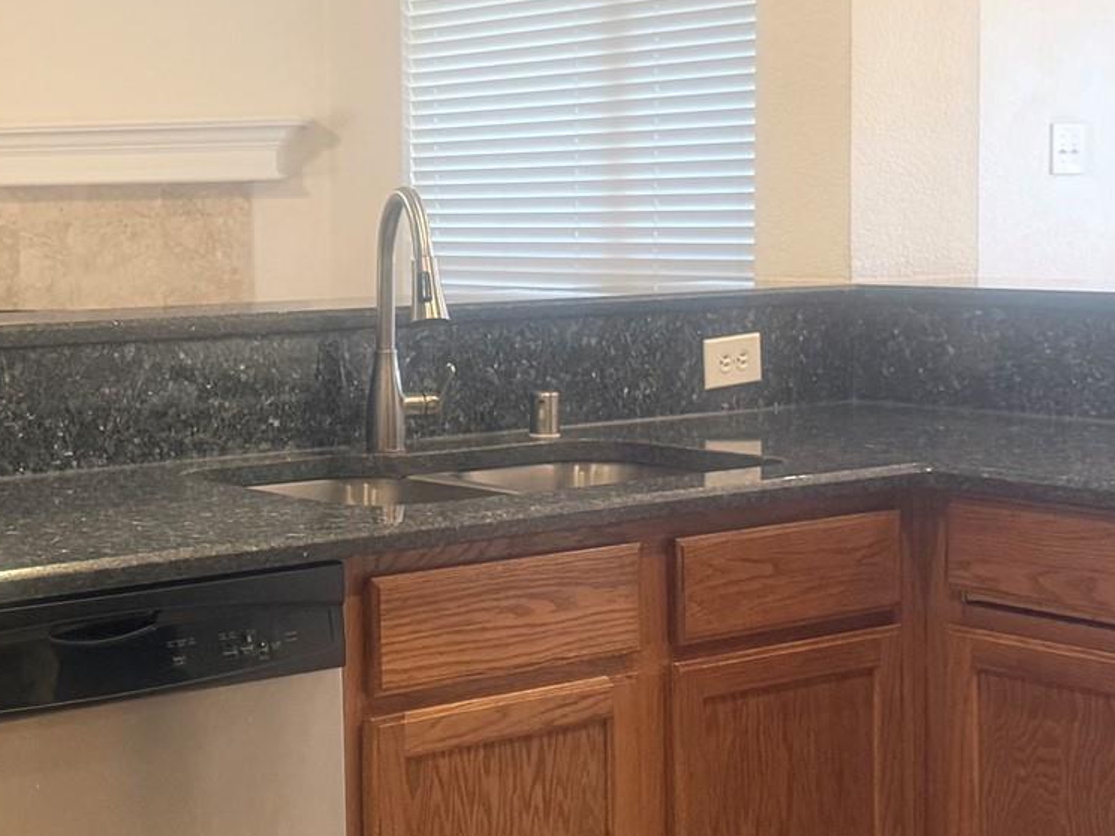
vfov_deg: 22.2
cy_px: 319
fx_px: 2126
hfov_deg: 28.6
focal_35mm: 66
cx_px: 195
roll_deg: +1.7
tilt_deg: -3.6
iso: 320
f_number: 1.78
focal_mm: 6.76
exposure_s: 1/60
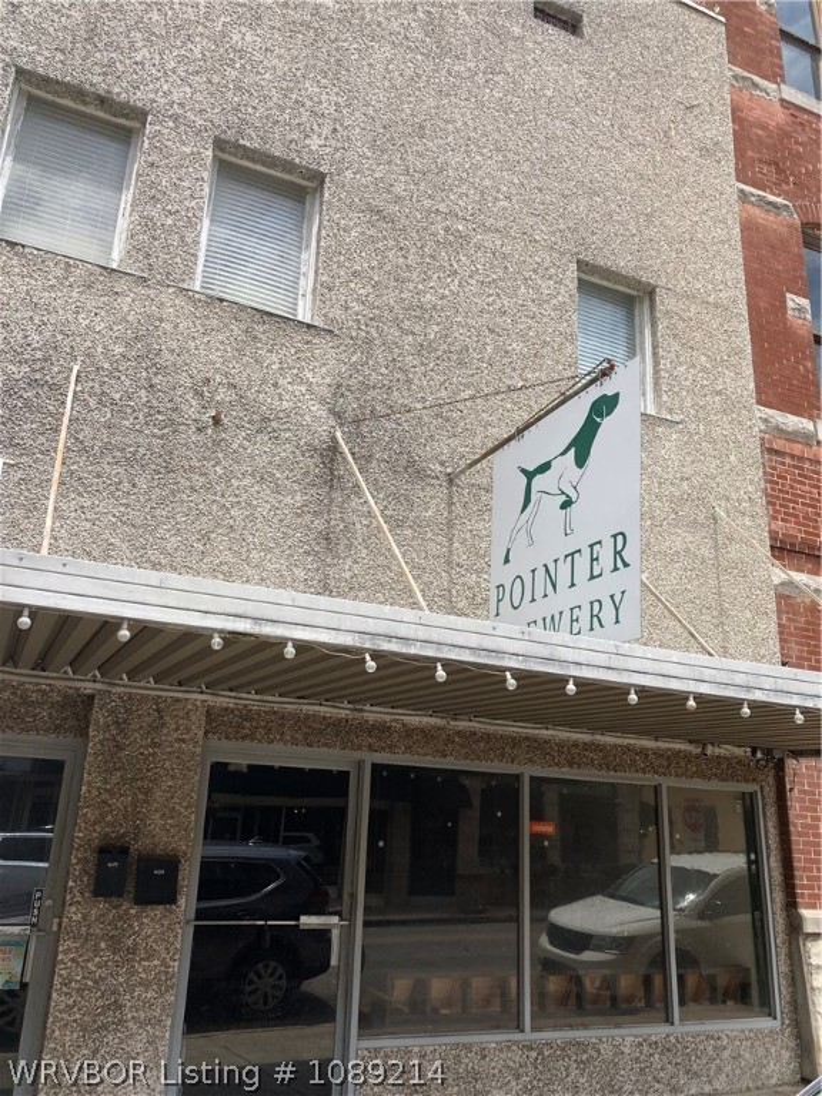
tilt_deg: +18.9
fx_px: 887
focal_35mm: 28
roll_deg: -3.3
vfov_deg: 63.4
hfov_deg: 49.7
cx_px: 411
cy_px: 548
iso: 20
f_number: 1.8
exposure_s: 1/1656
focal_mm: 3.99
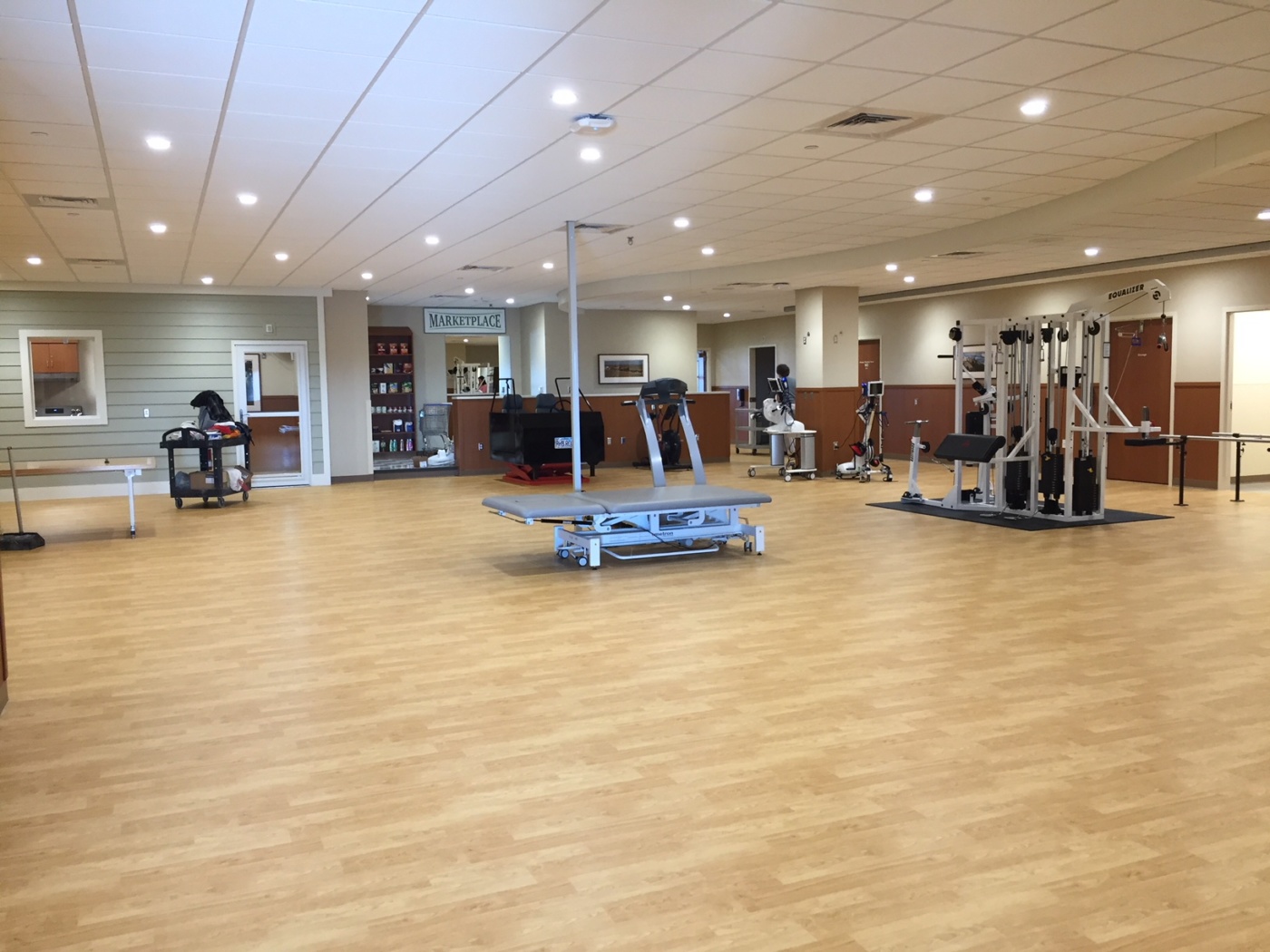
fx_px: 1064
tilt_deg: -4.5
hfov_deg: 61.7
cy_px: 476
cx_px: 635
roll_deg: +1.4
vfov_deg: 48.2
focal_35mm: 29
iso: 80
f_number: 2.2
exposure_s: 1/30
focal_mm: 4.15
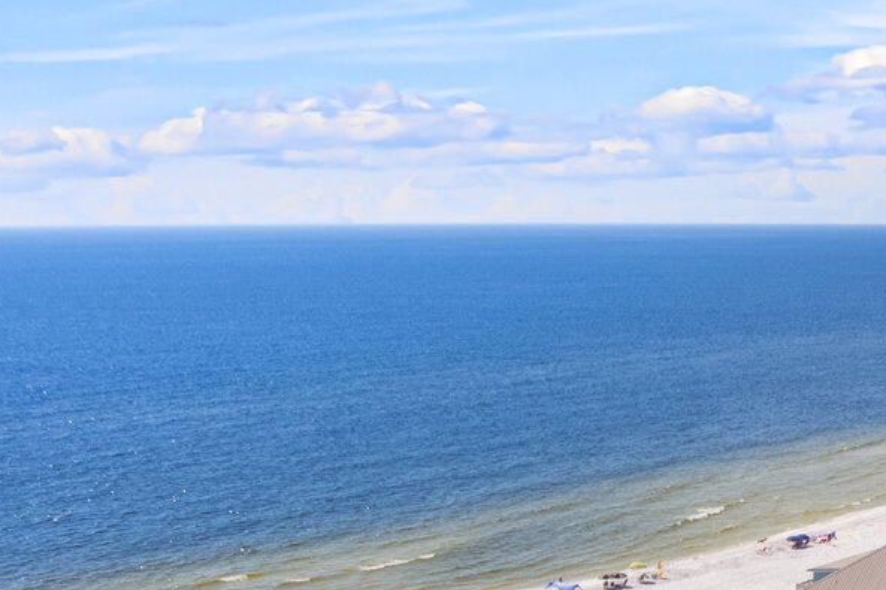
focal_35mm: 76
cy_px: 836
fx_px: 1870
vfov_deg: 16.6
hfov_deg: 26.5
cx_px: 599
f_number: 2.8
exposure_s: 1/3000
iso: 100
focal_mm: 8.38
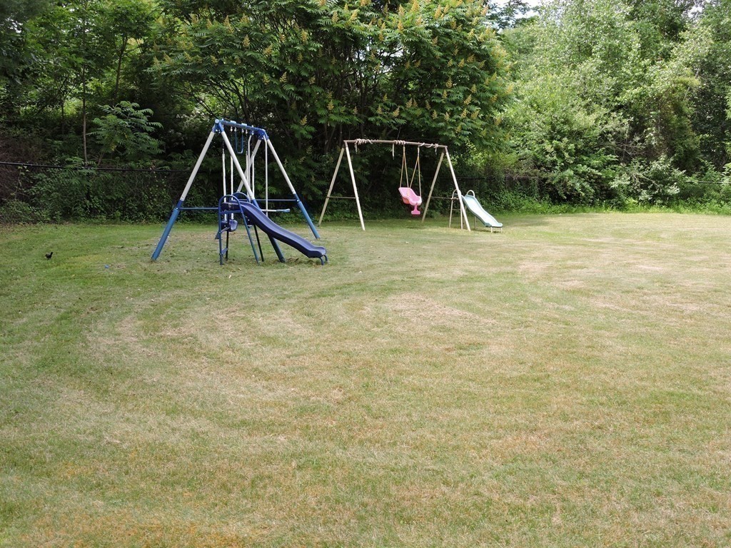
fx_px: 845
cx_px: 366
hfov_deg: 46.8
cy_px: 274
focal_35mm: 40
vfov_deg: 36.0
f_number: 3.8
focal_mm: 7.2
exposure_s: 1/250
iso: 100
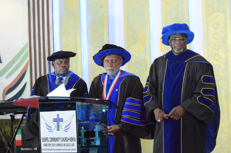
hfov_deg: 11.8
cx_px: 116
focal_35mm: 174
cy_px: 76
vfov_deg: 7.9
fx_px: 1115
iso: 6400
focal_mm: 116
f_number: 10
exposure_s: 1/200
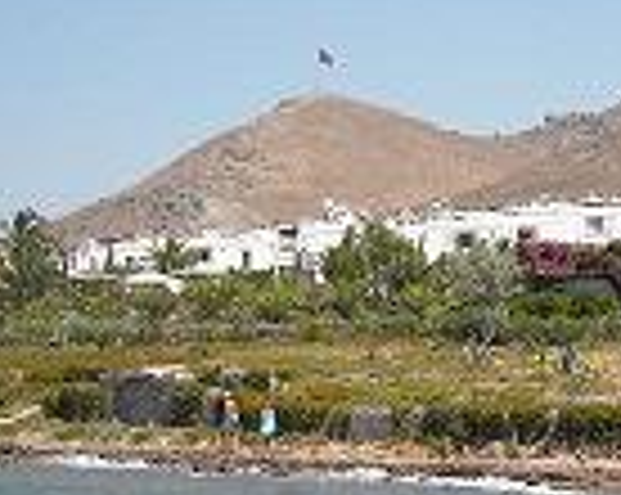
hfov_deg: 20.0
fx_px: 1744
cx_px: 495
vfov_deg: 16.0
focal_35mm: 95
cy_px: 441
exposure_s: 1/260
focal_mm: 5.7
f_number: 5.6
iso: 64
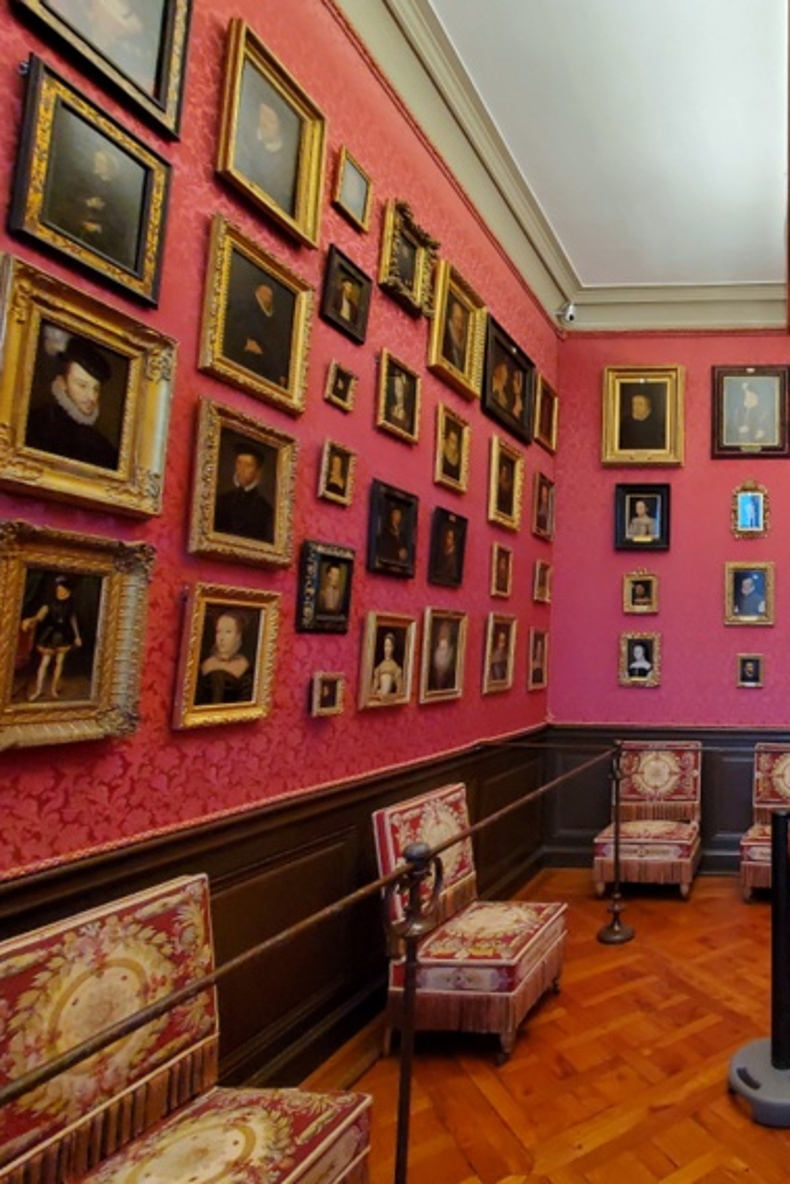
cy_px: 614
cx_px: 763
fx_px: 625
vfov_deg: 86.8
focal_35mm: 19
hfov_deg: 53.2
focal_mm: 1.8
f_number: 2.2
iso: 400
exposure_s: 1/50
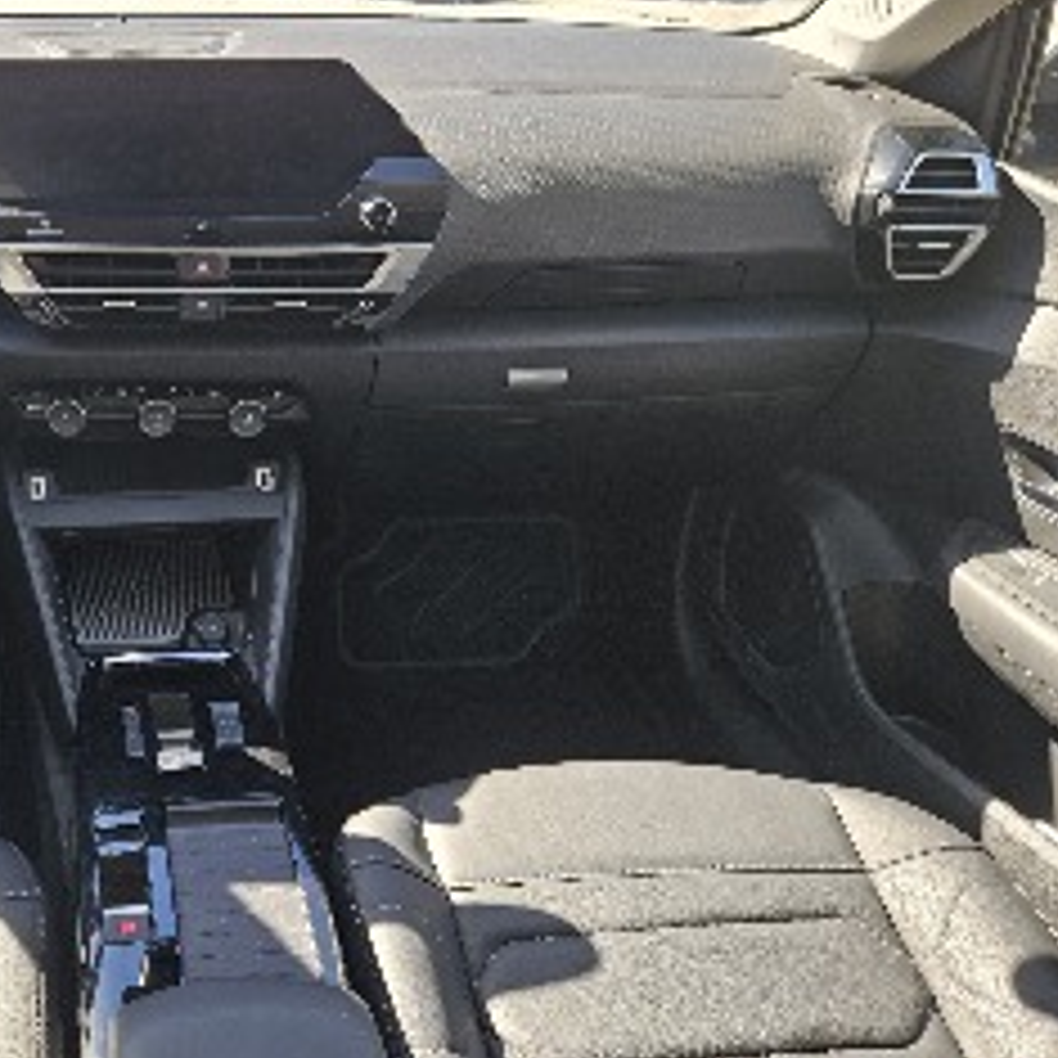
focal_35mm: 36
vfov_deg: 46.0
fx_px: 1245
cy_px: 536
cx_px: 131
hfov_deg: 42.7
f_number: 1.8
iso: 64
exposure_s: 1/180
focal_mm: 5.4
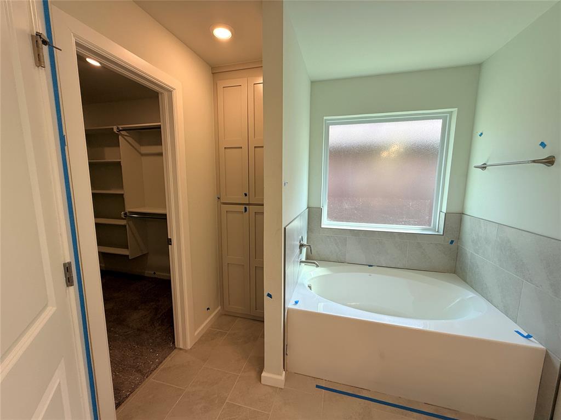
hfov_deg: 102.1
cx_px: 280
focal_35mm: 14
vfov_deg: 85.7
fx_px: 227
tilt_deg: -8.0
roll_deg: -0.4
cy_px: 210
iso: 50
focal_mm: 2.22
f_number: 2.2
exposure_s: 1/124
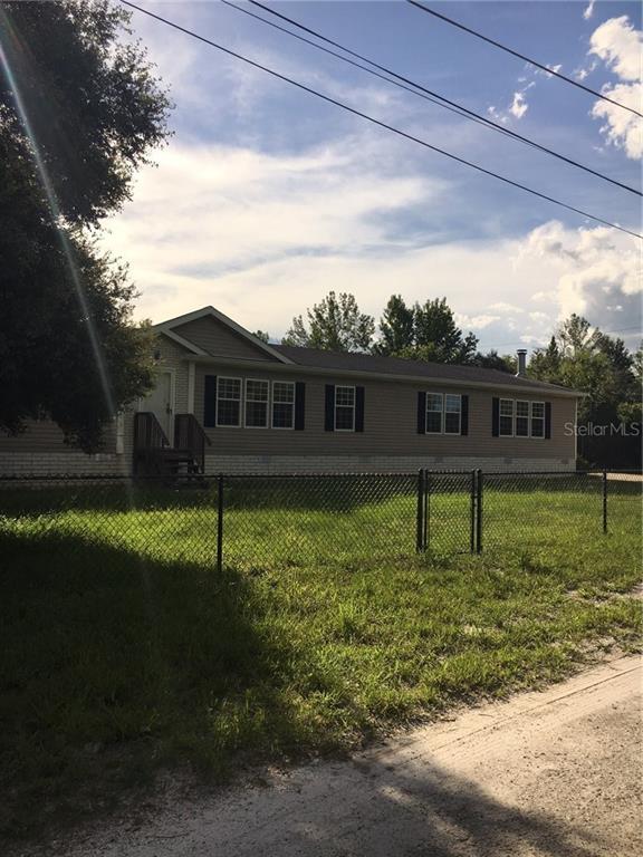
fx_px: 718
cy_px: 428
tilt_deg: +2.0
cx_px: 322
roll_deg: -2.5
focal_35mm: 29
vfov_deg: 61.7
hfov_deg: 48.2
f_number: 2.2
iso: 32
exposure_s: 1/3846
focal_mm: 4.15
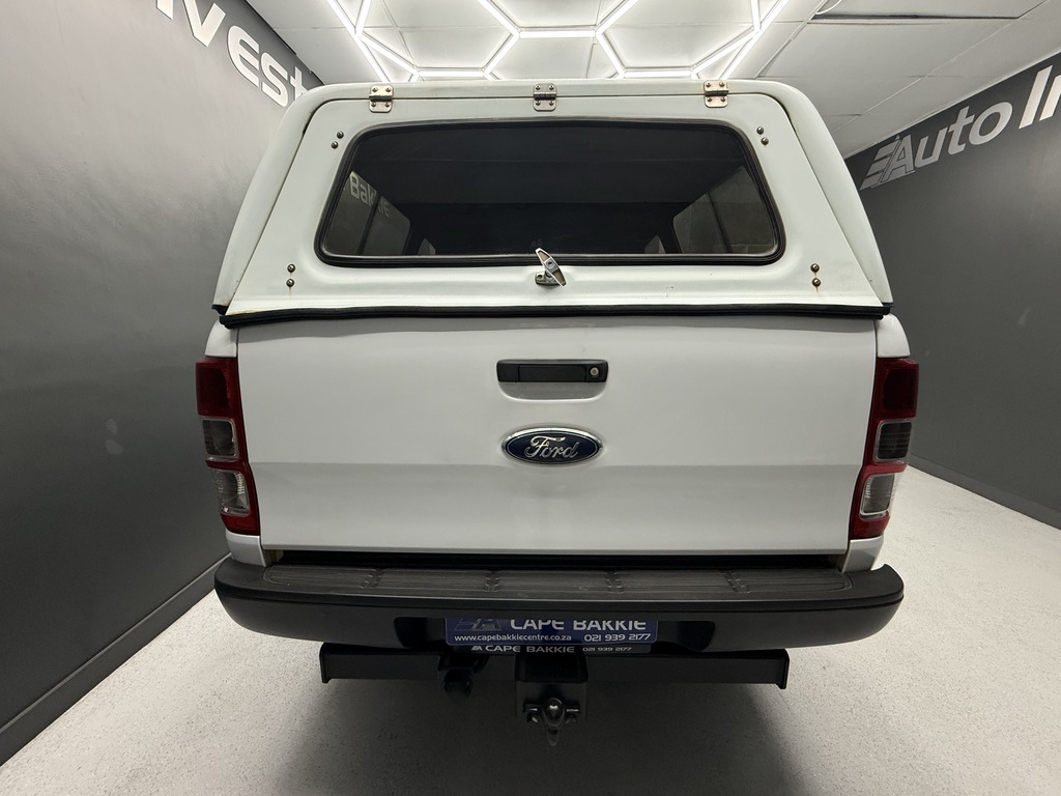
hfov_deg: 102.1
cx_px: 530
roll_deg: +0.4
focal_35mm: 14
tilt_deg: -10.9
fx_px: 429
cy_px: 398
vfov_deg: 85.7
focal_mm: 2.22
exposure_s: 1/100
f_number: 2.2
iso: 200
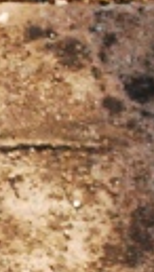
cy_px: 298
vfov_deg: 4.5
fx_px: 3425
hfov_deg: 2.5
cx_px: -627
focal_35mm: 474
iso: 1600
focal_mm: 38
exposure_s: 1/1600
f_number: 5.3
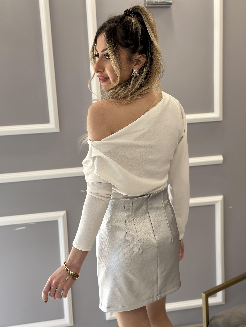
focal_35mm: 48
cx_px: 123
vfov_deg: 39.7
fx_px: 455
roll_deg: +2.7
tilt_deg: -11.2
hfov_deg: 30.3
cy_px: 164
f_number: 1.78
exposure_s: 1/144
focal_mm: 6.86
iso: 100
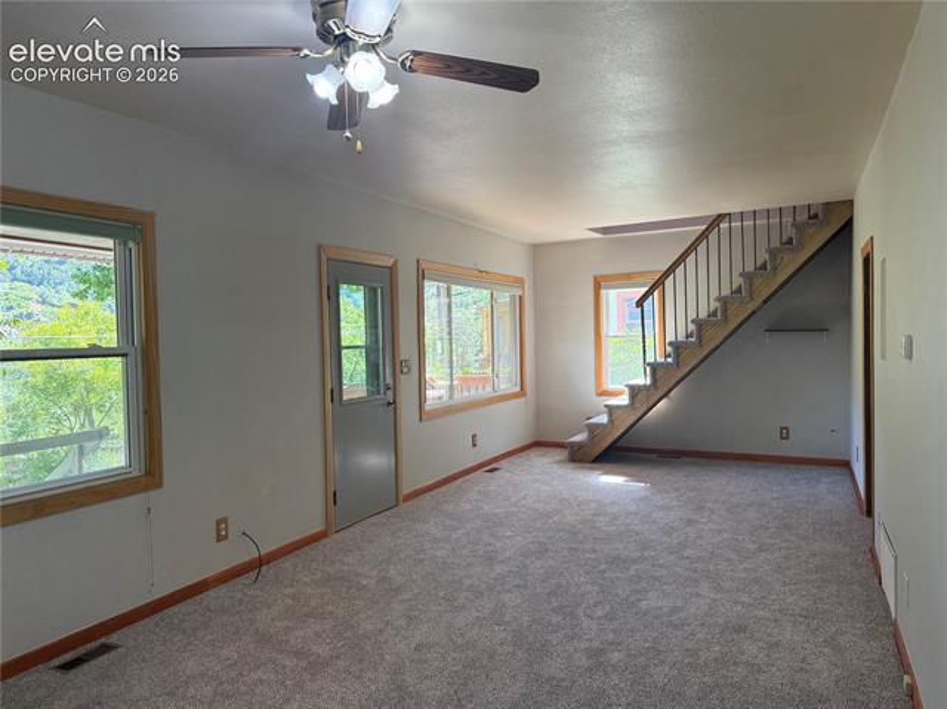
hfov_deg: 71.6
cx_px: 474
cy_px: 354
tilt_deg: -1.5
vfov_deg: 56.8
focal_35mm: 24
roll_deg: +1.7
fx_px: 656
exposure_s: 1/179
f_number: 1.78
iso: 160
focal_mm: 6.76
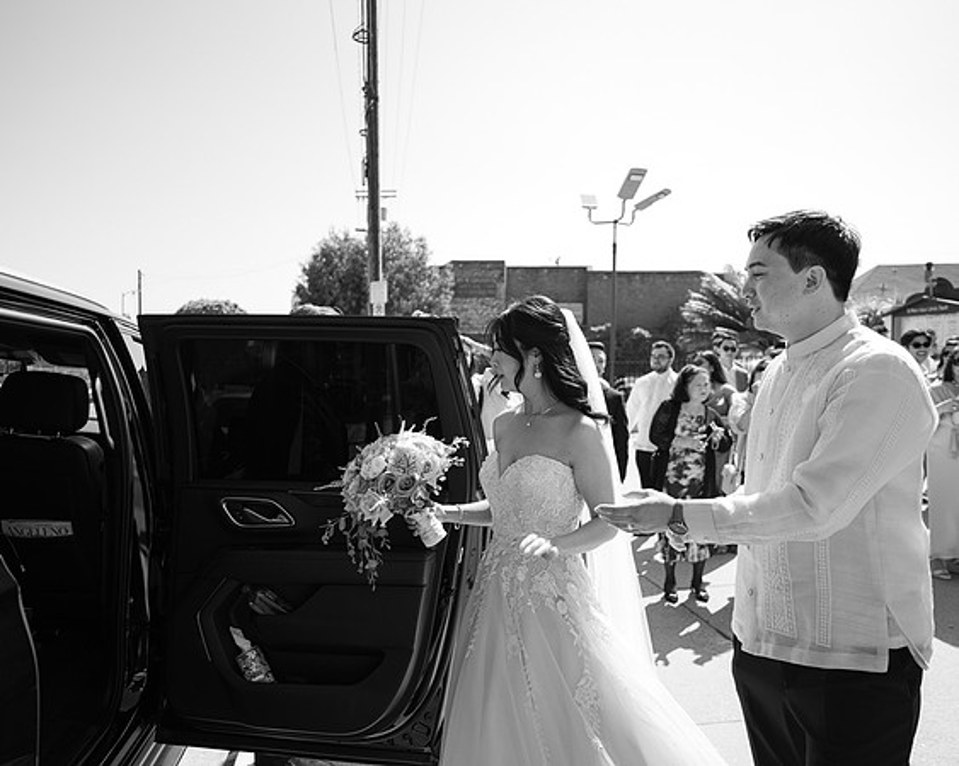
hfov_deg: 68.2
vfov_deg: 56.8
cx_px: 480
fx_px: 709
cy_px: 383
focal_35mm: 25
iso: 80
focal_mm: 30
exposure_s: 1/320
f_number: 3.5
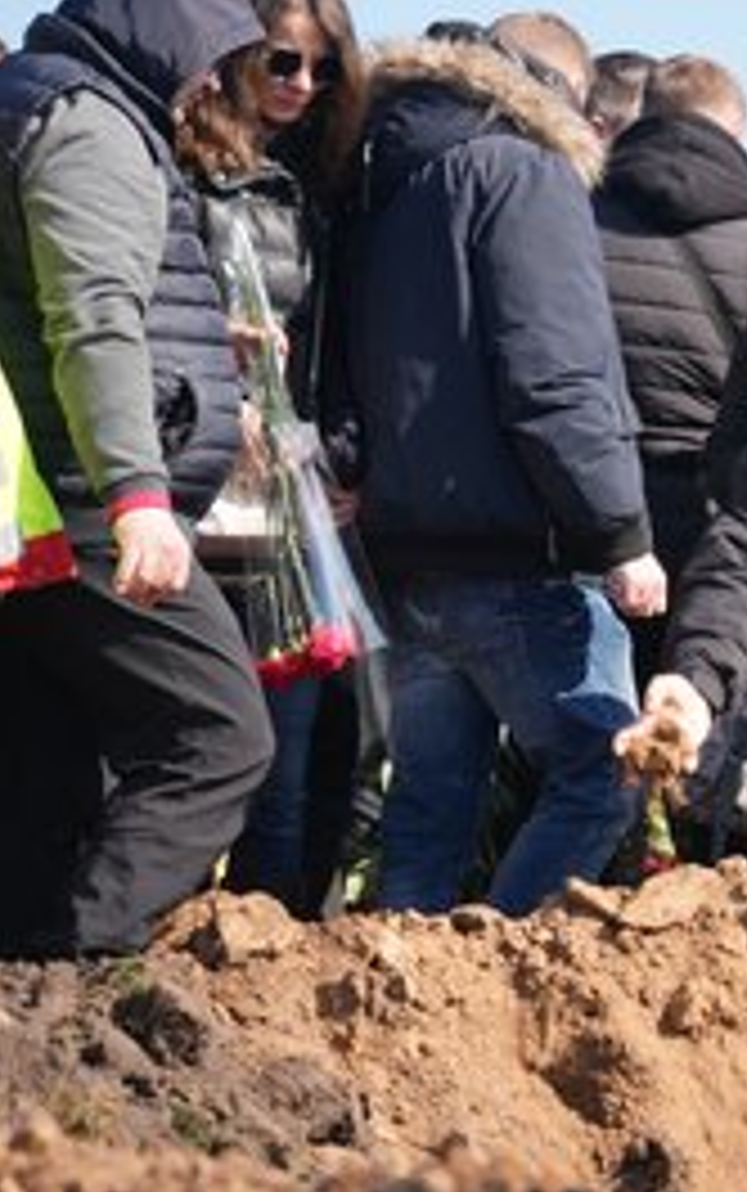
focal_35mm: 174
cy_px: 596
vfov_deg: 12.0
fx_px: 5659
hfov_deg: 7.5
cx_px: 747
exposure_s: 1/320
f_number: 5
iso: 100
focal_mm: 113
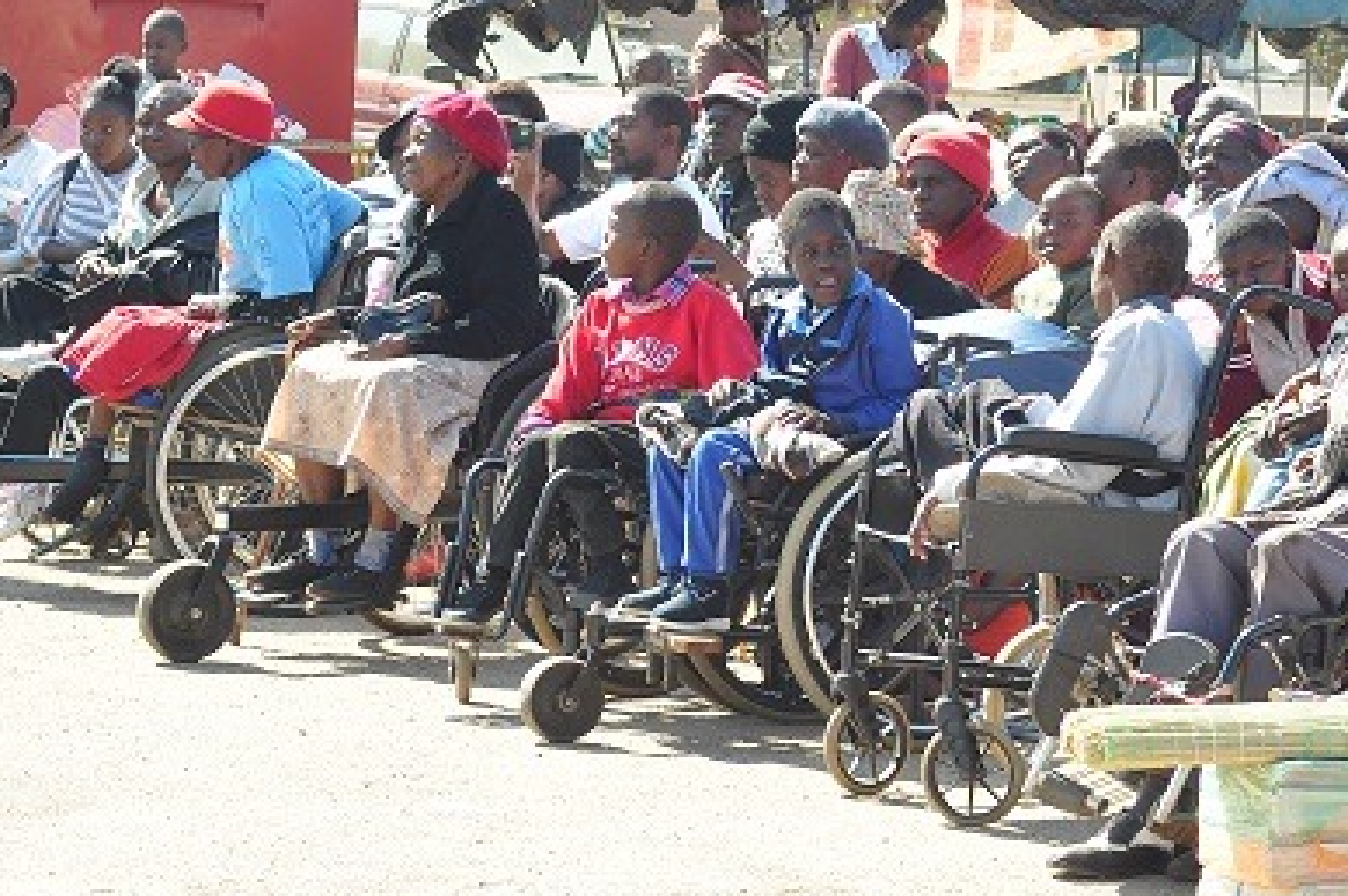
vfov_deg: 7.9
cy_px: 568
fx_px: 6472
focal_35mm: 173
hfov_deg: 11.9
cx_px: 1046
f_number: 9
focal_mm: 70
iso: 200
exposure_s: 1/80
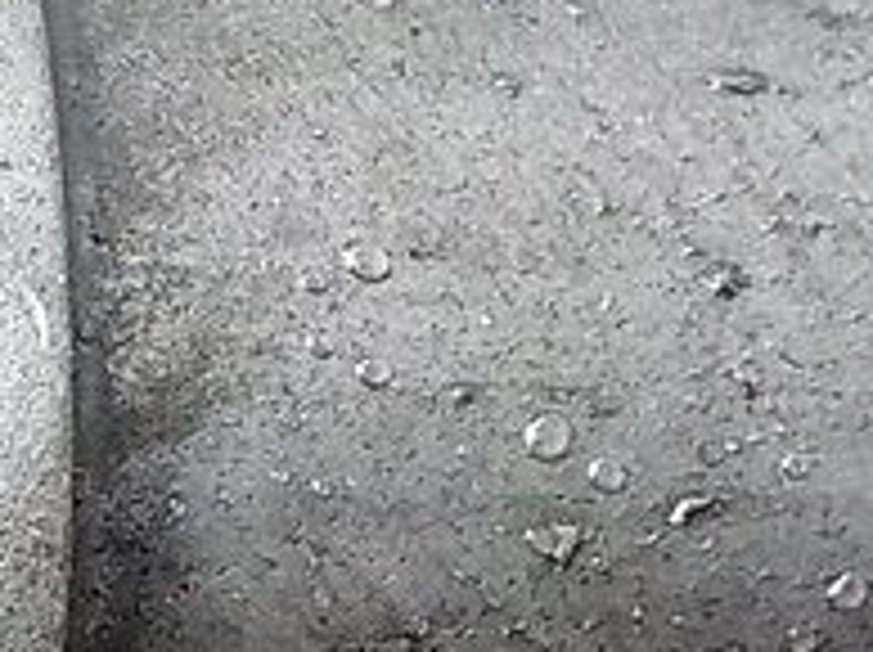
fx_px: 2494
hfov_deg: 17.4
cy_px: 621
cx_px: -522
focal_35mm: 99
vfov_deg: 14.7
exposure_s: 1/30
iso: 800
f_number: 3.3
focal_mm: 4.1
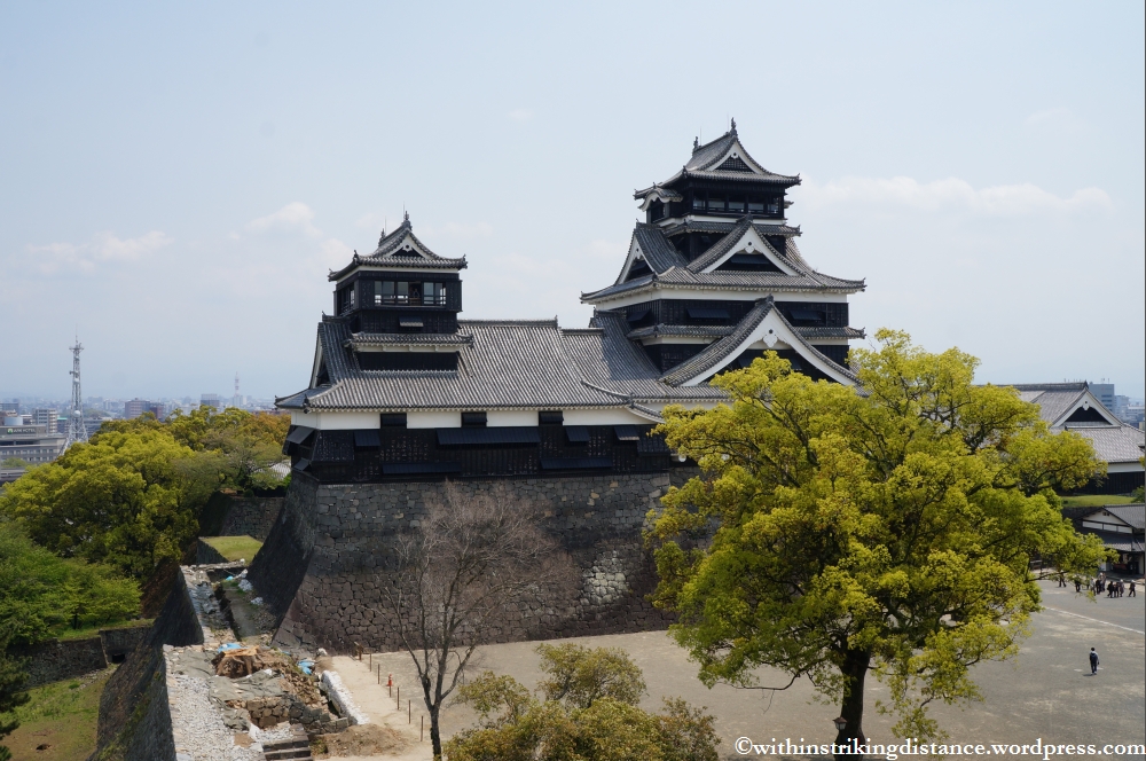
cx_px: 573
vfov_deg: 38.3
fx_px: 1097
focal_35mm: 34
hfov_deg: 55.2
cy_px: 380
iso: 200
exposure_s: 1/320
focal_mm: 23
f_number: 13
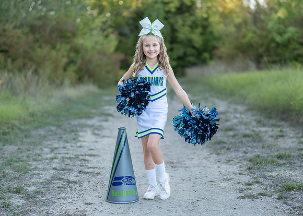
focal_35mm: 68
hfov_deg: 28.9
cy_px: 118
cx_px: 161
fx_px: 587
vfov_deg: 20.9
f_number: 1.2
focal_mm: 50
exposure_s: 1/800
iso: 100
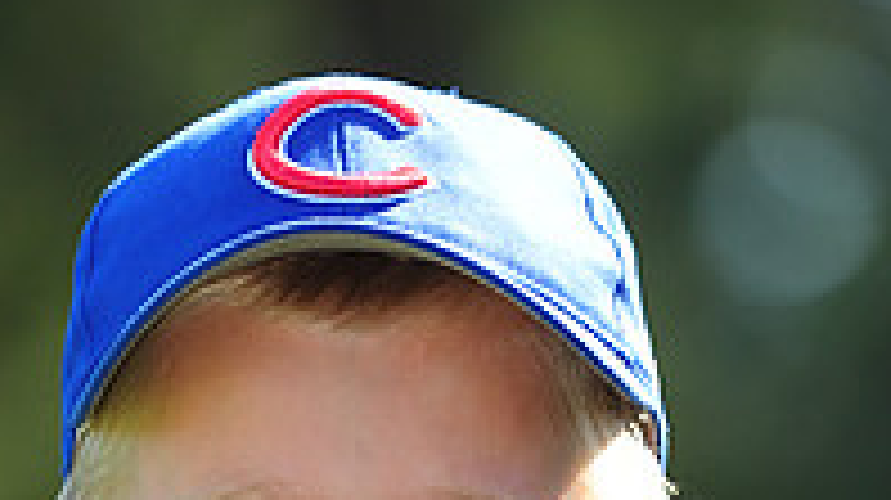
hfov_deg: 3.5
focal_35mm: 613
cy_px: 964
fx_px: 14471
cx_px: 324
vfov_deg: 2.0
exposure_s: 1/400
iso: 200
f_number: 4.5
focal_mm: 200
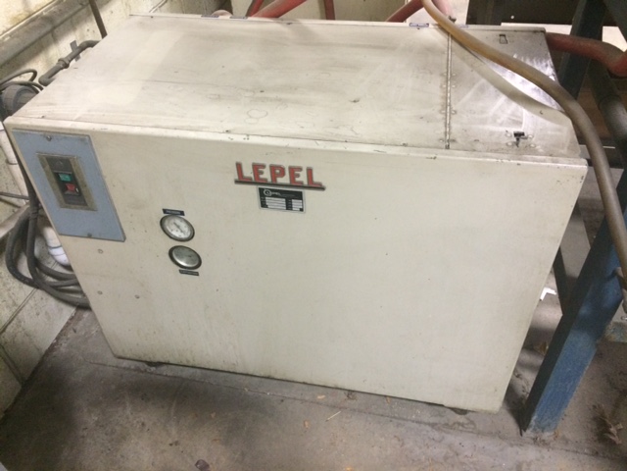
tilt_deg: -41.9
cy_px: 236
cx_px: 314
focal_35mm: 29
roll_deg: +2.2
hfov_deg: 61.7
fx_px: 525
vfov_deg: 48.2
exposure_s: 1/30
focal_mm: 4.15
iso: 200
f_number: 2.2
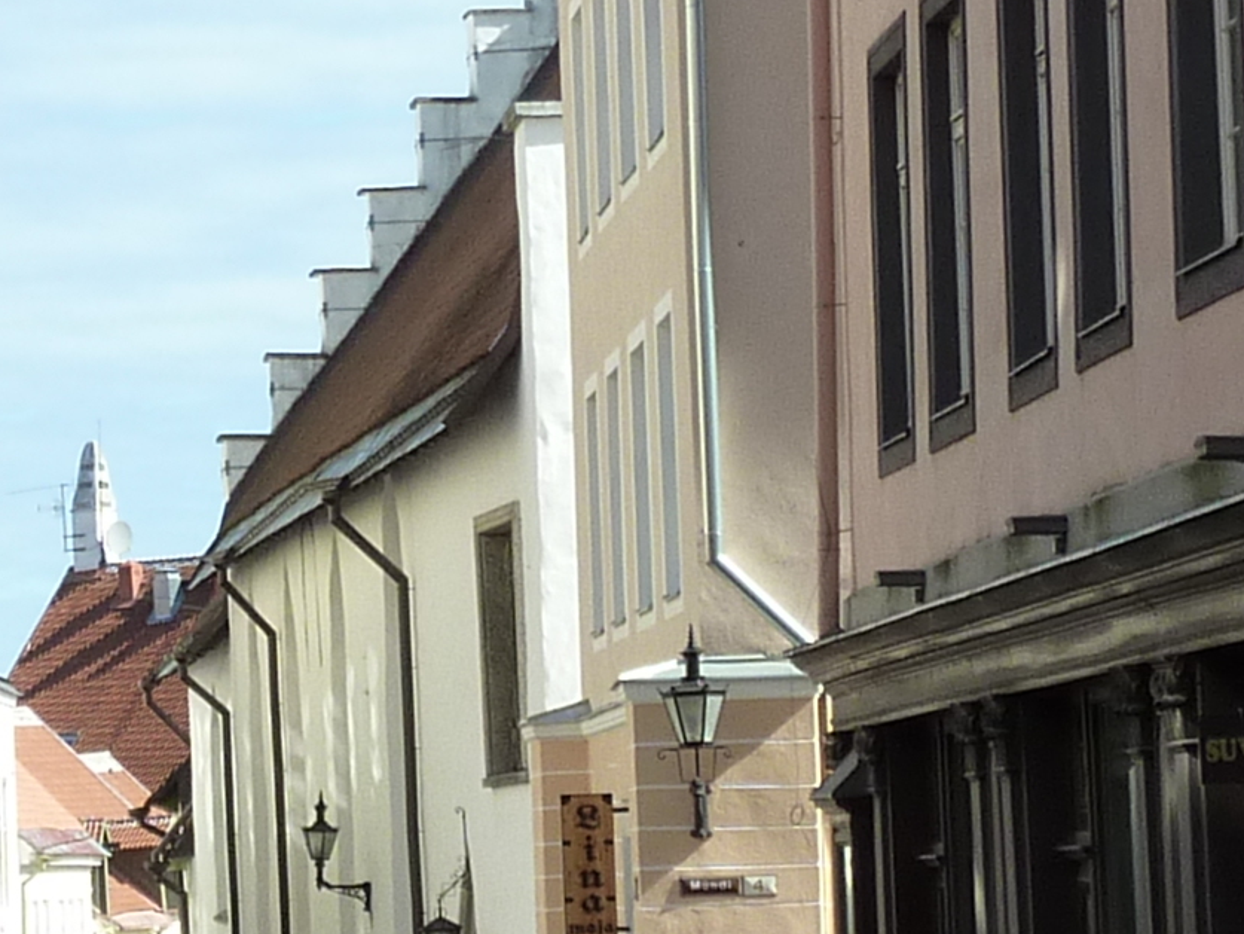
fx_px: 6577
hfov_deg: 10.7
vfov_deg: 8.1
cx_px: -33
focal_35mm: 183
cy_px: 635
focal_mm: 6.9
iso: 125
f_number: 4
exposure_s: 1/400
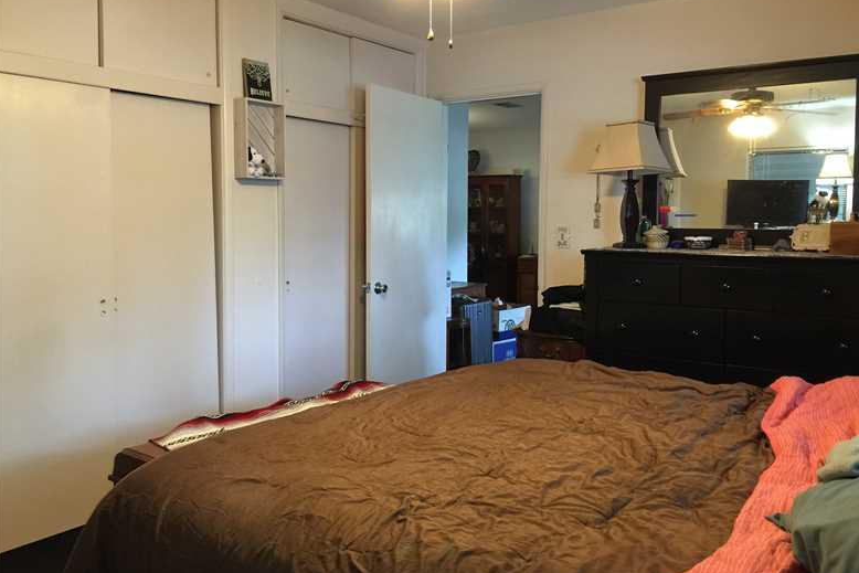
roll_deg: -1.1
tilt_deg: -4.0
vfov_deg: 42.3
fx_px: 740
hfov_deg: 60.3
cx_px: 436
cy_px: 264
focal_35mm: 31
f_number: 2.2
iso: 80
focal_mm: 4.15
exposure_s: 1/15
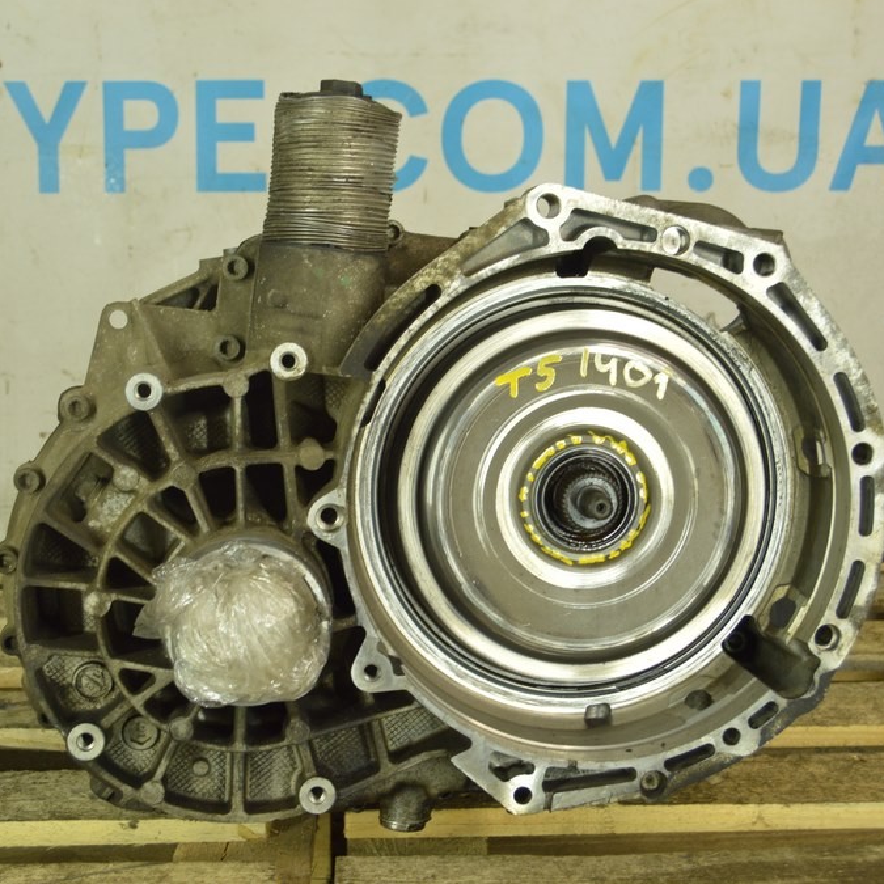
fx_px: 1676
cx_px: 416
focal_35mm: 58
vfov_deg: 29.6
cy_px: 442
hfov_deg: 29.5
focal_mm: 30
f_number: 5.6
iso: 400
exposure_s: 1/30
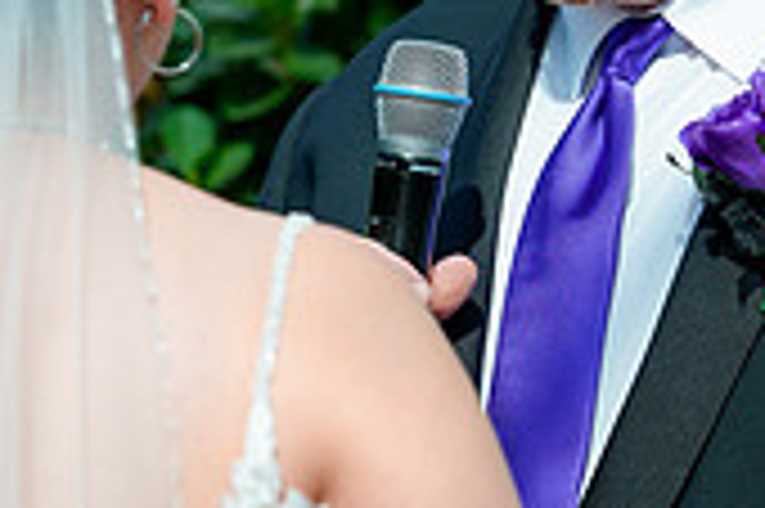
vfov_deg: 5.2
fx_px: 5583
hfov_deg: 7.8
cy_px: 187
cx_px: 504
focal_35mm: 263
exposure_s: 1/2000
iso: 640
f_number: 3.2
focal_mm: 77
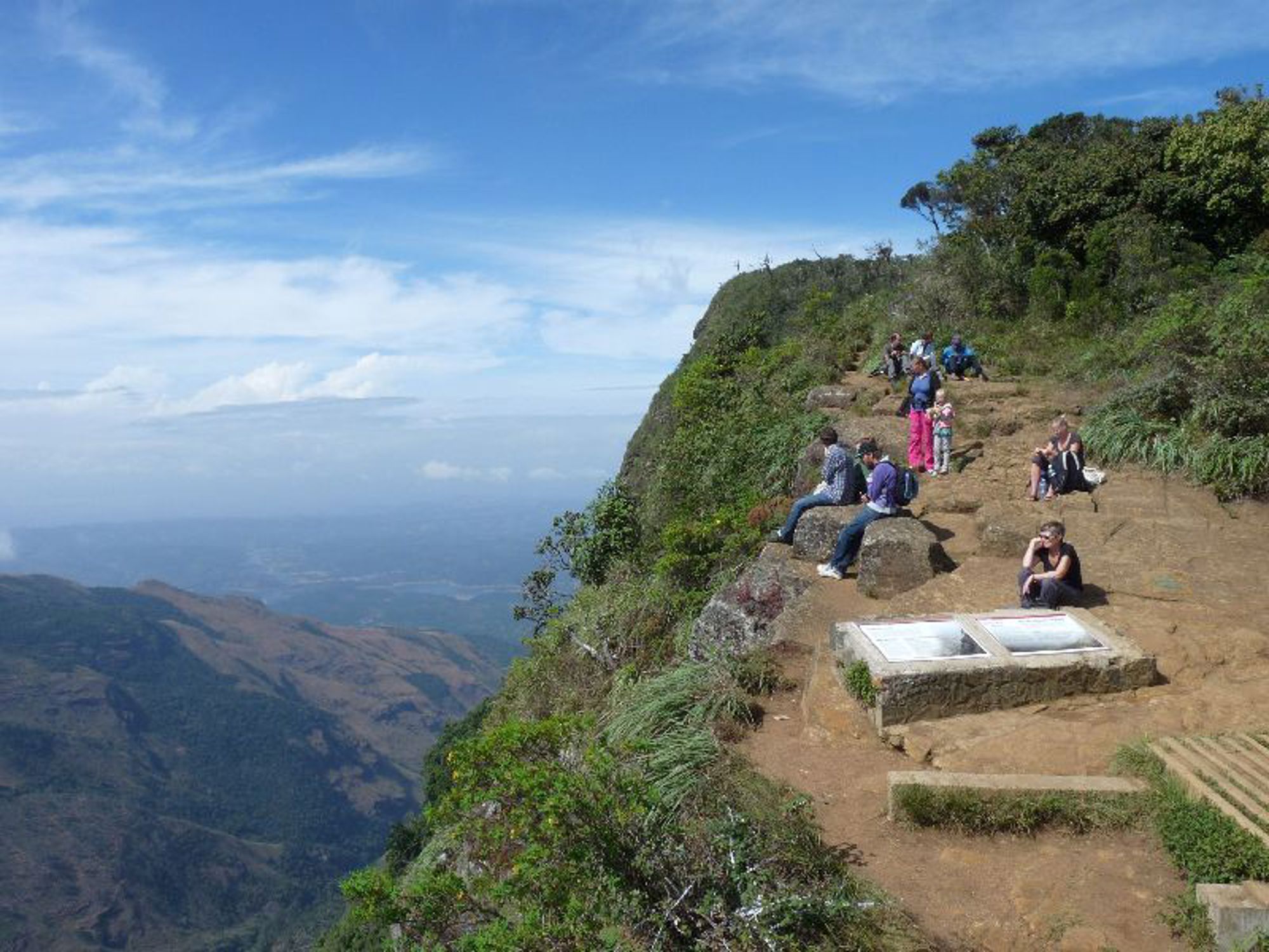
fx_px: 990
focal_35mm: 27
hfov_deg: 65.3
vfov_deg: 51.4
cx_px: 634
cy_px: 476
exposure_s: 1/400
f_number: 6.3
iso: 100
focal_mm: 4.8
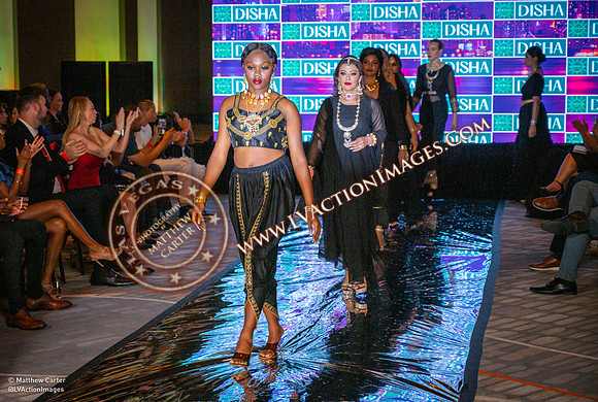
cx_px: 273
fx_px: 1318
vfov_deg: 17.3
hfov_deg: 25.5
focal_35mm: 79
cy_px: 196
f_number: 4
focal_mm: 70
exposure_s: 1/250
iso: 400
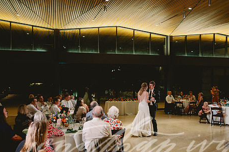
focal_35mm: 37
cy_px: 88
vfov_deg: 35.8
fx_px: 235
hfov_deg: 51.8
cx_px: 124
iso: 1250
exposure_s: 1/160
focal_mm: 29
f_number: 2.8
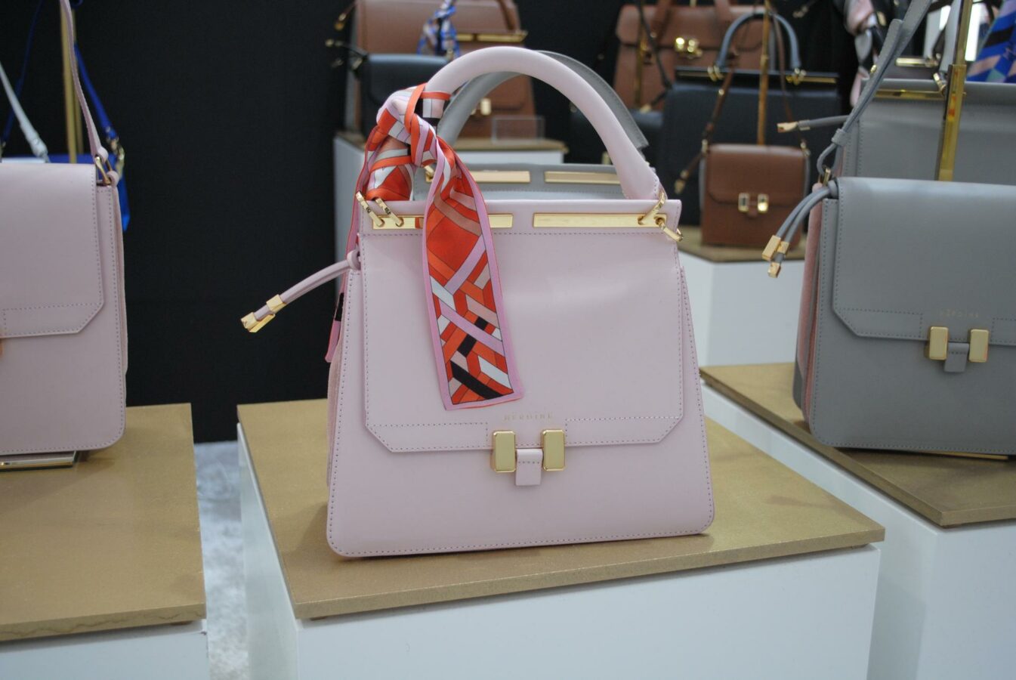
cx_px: 508
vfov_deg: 34.3
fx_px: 1102
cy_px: 340
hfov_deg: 49.5
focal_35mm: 39
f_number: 4.2
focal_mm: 26
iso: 400
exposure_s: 1/60
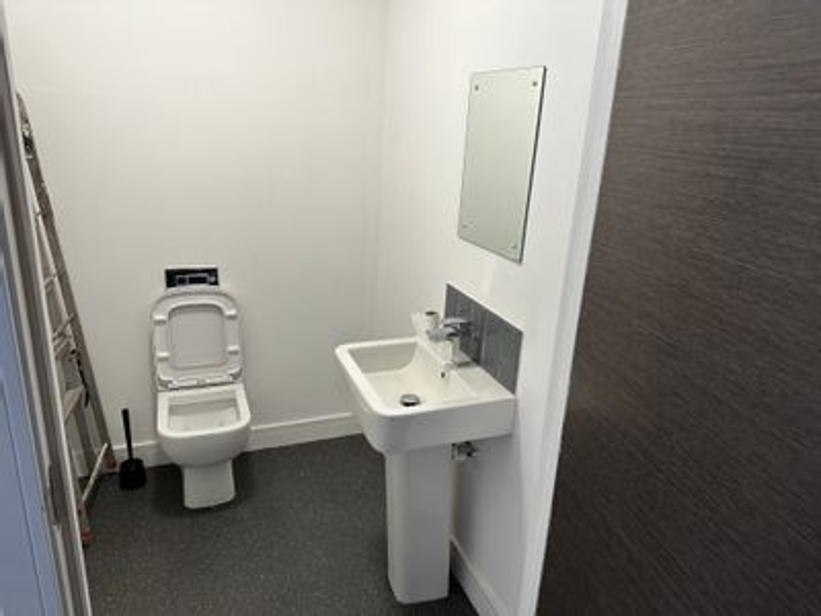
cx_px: 410
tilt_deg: -19.3
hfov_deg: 71.6
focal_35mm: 24
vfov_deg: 56.8
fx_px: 569
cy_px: 308
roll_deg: -2.9
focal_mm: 6.86
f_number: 1.78
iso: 160
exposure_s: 1/100
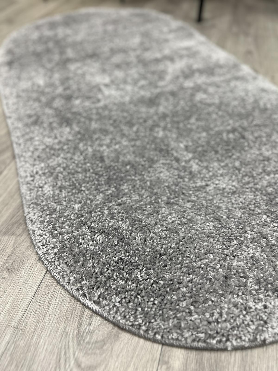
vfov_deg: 67.3
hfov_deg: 53.1
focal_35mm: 26
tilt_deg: -47.7
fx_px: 278
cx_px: 139
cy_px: 186
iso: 100
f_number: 1.5
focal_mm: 5.7
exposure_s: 1/100
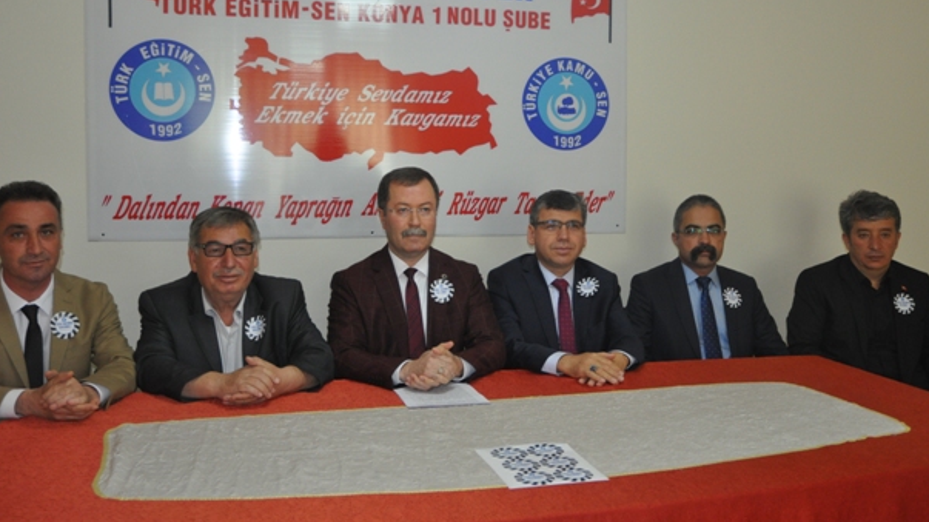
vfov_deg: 29.6
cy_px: 196
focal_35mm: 40
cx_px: 470
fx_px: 985
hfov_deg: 50.5
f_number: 3.8
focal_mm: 24
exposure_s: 1/60
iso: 800
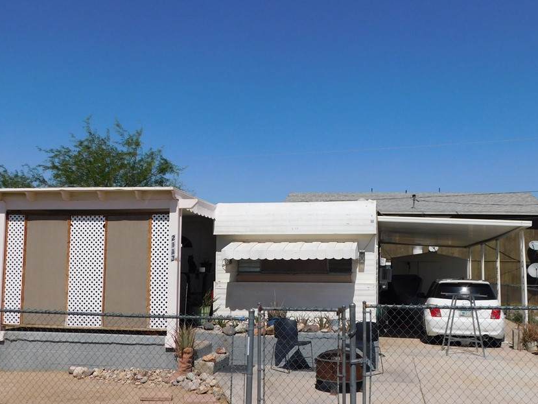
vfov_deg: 38.6
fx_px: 575
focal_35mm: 37
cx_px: 286
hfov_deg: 50.1
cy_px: 238
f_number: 6.4
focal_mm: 5.3
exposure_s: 1/800
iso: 125
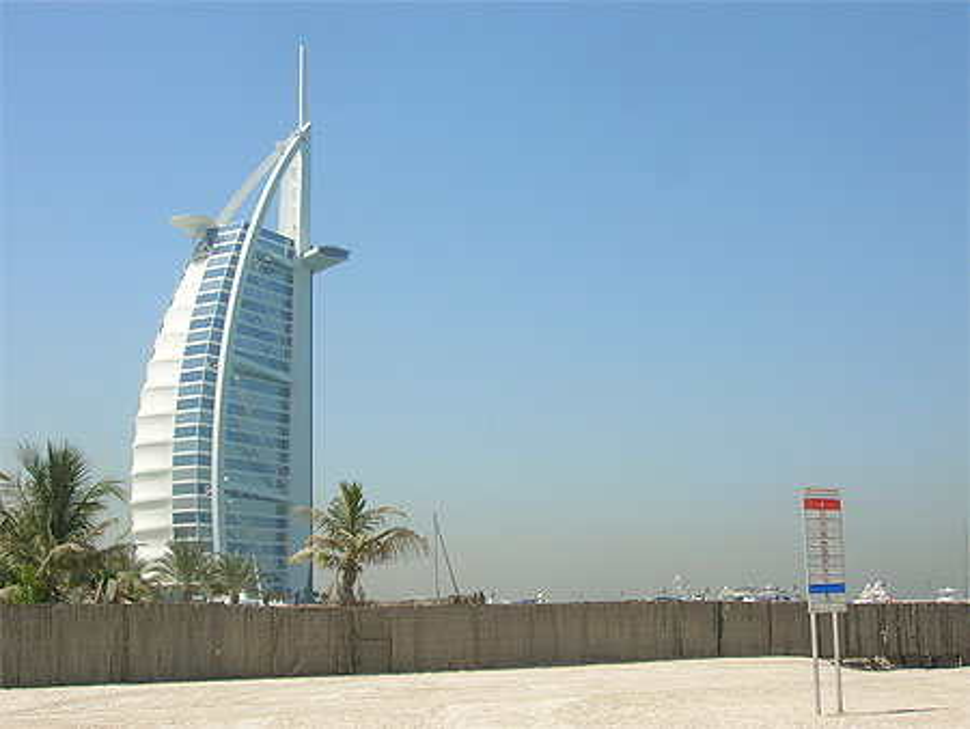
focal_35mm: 46
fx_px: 1290
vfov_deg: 31.5
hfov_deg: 41.2
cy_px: 364
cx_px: 485
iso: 50
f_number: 5.4
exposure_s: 1/340
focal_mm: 7.7
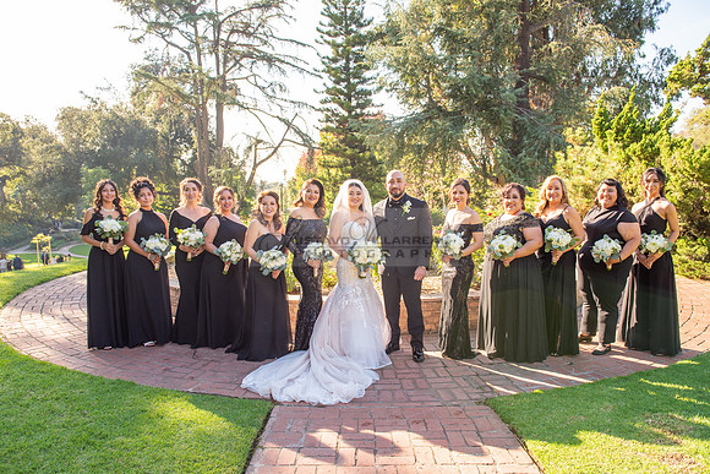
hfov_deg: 69.4
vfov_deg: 49.6
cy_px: 237
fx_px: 513
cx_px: 355
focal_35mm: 26
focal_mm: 26
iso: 200
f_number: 5.6
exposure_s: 1/250
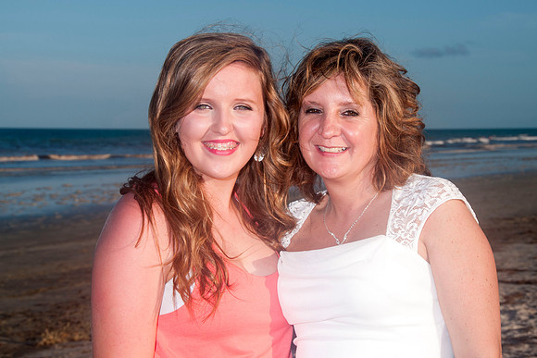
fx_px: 1304
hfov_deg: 23.3
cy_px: 179
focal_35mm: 87
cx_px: 262
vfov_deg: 15.6
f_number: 11
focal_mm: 56
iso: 100
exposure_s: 1/250
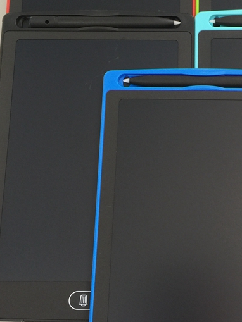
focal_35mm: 57
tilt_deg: -67.2
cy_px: 138
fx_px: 531
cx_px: 186
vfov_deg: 33.7
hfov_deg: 25.3
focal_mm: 4.15
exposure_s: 1/33
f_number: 2.2
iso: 32
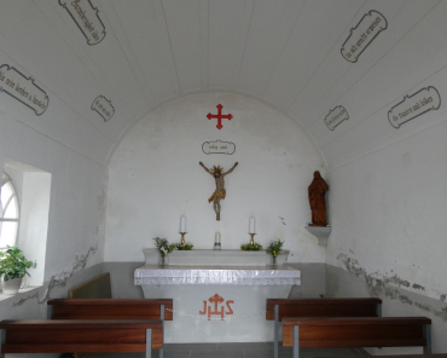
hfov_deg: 64.1
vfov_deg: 53.2
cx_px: 230
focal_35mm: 27
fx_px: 357
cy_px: 187
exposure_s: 1/60
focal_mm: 4.3
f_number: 3.3
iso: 200
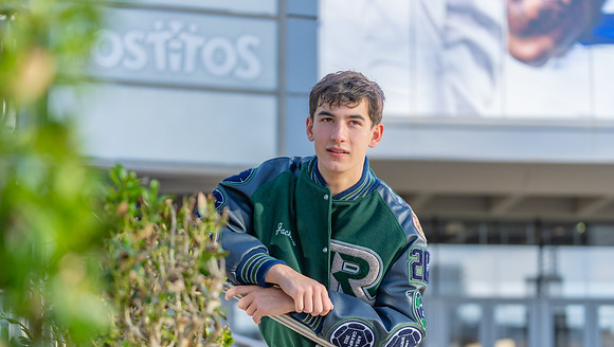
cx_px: 306
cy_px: 204
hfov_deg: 26.1
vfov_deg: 15.0
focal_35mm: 81
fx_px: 1322
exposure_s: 1/500
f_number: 2.8
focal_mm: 74
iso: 200
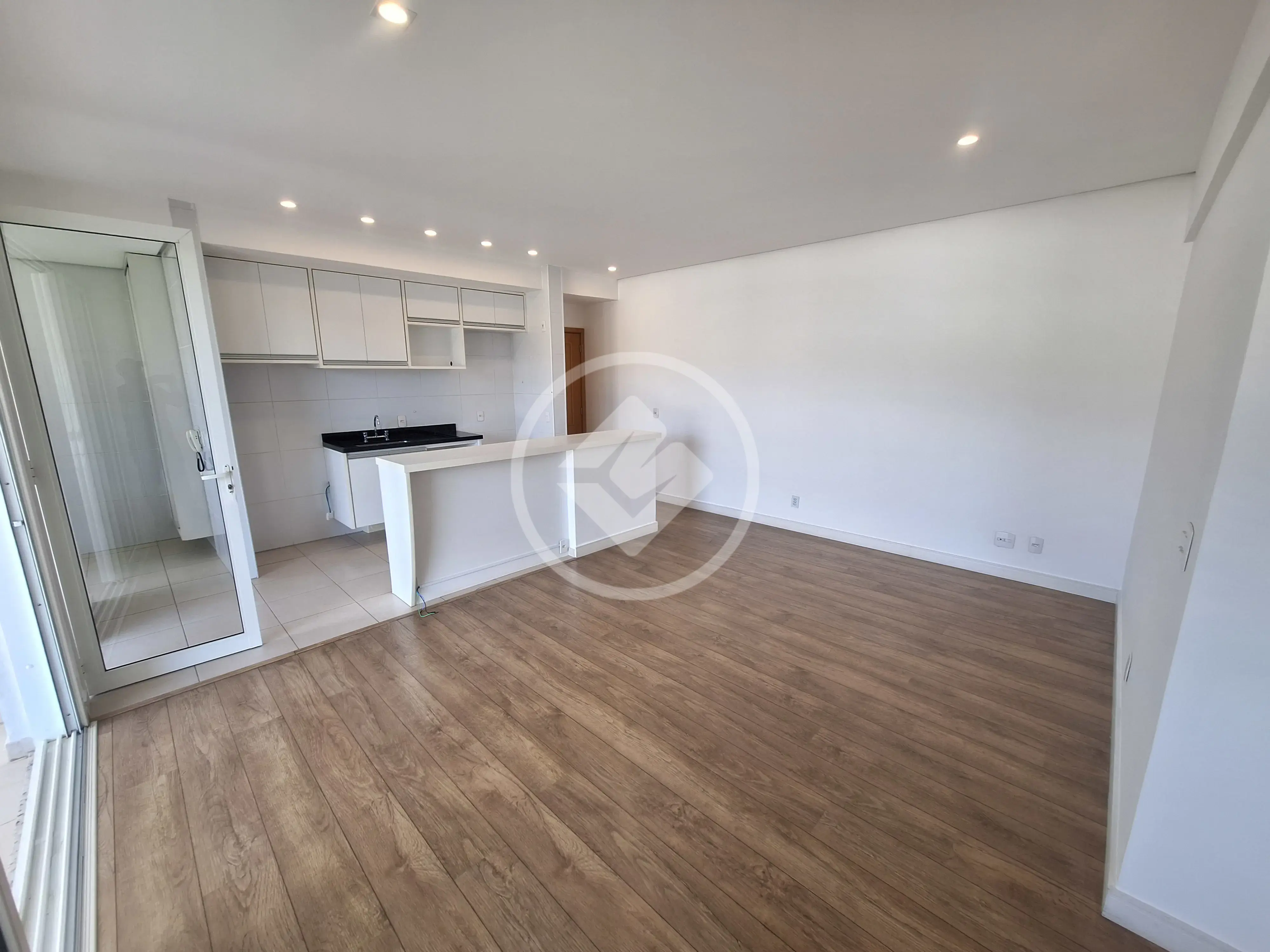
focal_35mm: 13
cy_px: 476
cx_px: 635
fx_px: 477
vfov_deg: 89.9
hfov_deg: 106.2
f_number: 2.2
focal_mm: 1.74
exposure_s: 1/60
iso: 50
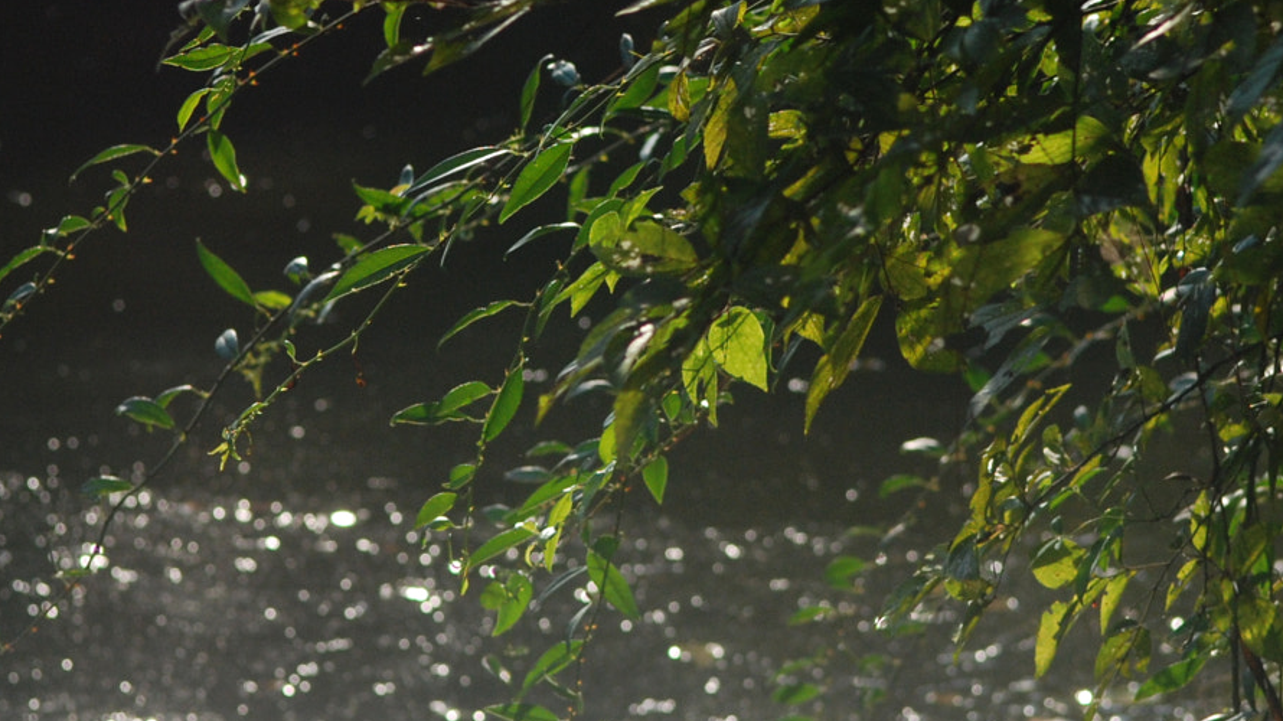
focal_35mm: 199
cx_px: 675
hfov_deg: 10.8
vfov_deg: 6.1
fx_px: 6775
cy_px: 334
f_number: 5
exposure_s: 1/1250
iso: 320
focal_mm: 55
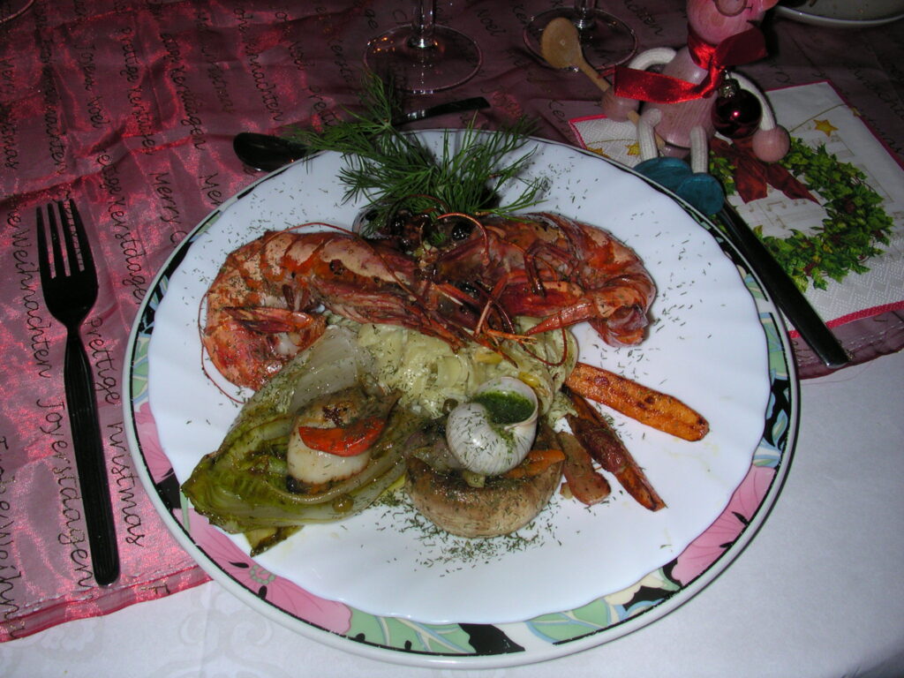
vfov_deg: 38.7
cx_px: 452
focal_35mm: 37
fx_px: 966
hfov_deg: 50.1
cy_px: 339
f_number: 4.5
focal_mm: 5.6
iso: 100
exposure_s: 1/60
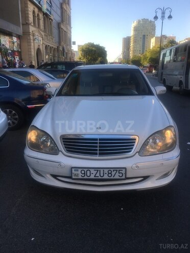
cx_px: 95
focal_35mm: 29
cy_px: 126
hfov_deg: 48.2
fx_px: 212
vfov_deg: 61.7
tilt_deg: -14.1
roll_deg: -0.9
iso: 25
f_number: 2.2
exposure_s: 1/392
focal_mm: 4.15
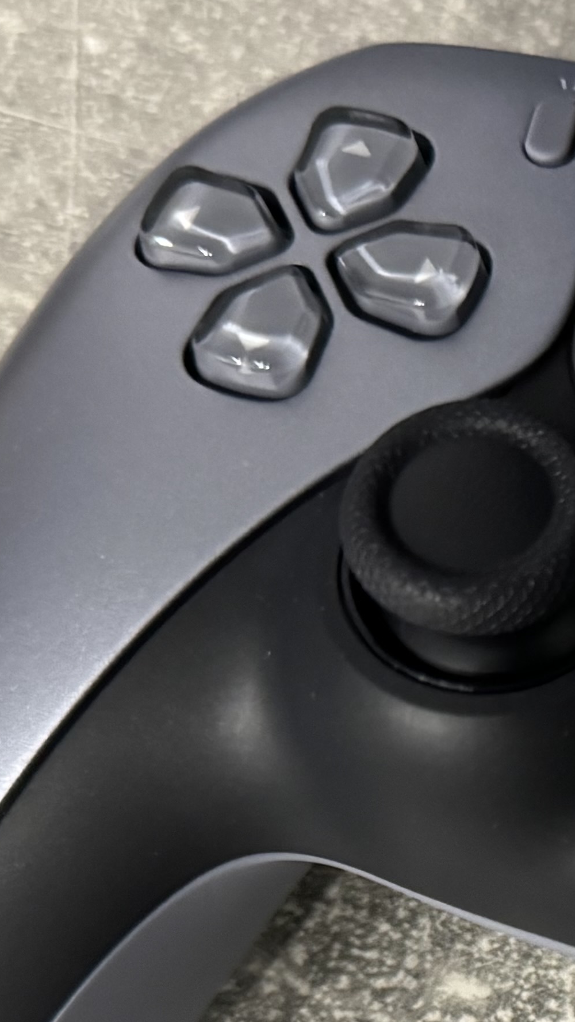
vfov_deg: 24.4
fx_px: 2277
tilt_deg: -73.5
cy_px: 977
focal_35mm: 84
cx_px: 944
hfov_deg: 13.3
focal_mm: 6.76
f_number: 1.78
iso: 800
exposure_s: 1/33
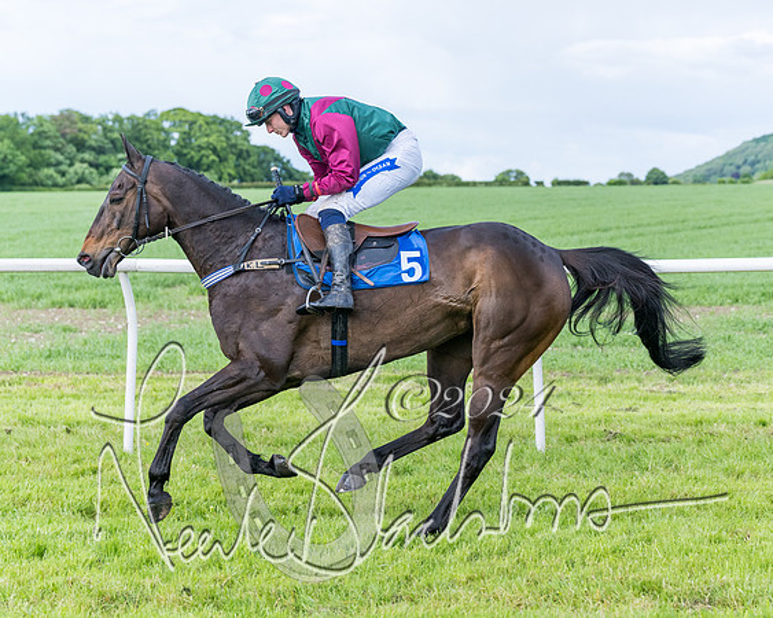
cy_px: 266
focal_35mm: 104
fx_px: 2373
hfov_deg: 18.5
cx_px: 418
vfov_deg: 14.8
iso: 400
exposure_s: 1/2500
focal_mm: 70
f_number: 4
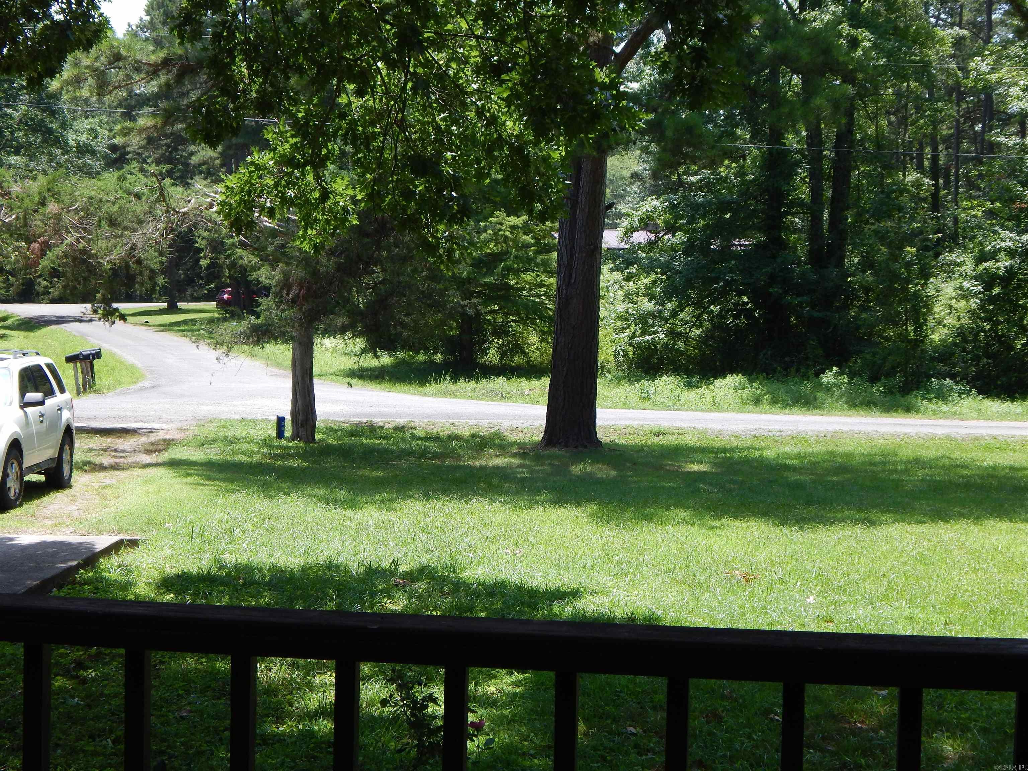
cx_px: 514
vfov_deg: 27.0
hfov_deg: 35.5
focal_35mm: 54
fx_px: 1604
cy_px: 386
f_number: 3.8
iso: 125
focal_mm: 9.7
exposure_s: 1/400
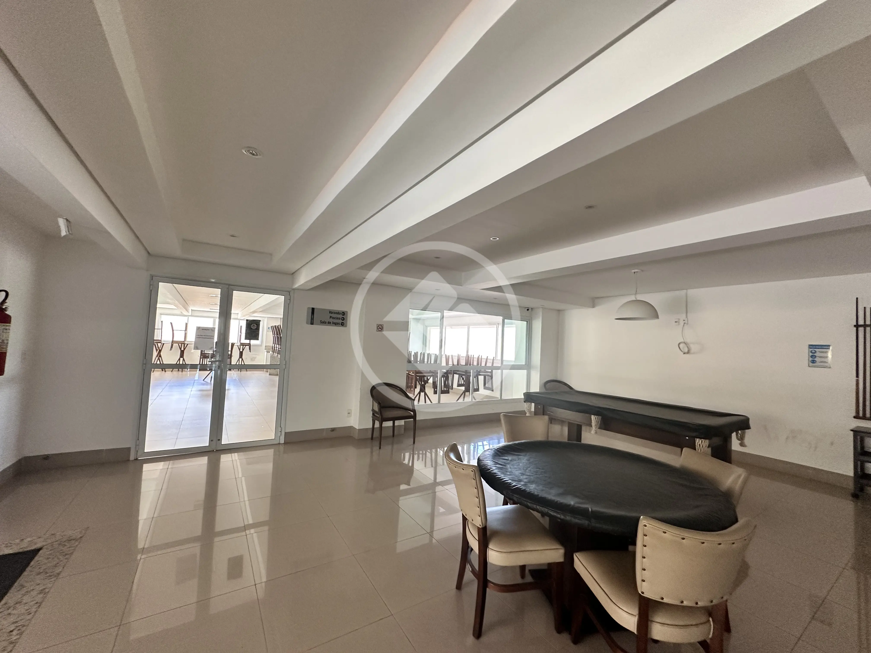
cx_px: 436
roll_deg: -3.3
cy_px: 326
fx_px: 352
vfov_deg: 85.7
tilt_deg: +3.2
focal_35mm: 14
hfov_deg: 102.1
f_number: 2.2
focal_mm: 2.22
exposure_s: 1/99
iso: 160
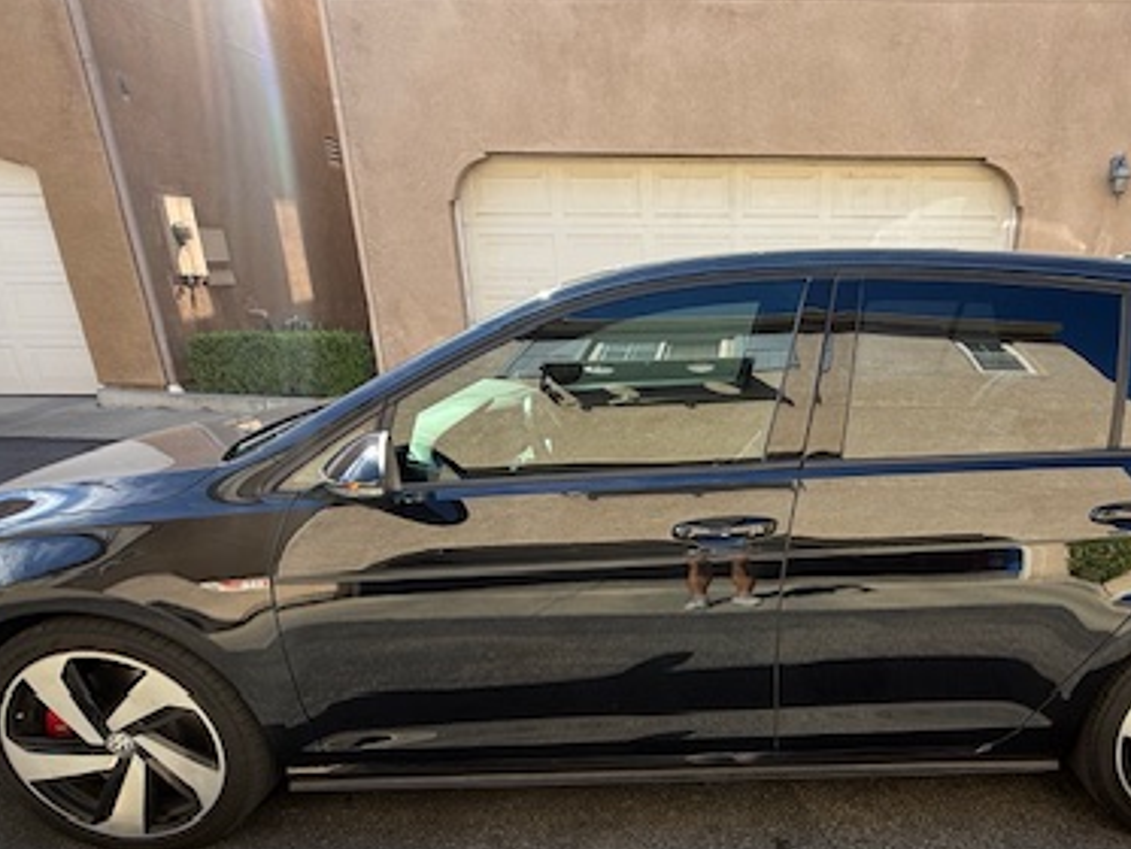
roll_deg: -0.5
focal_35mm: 24
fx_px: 784
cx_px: 746
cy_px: 573
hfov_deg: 69.7
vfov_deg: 55.5
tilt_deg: -21.4
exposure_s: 1/171
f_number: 2.2
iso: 50
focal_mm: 2.22
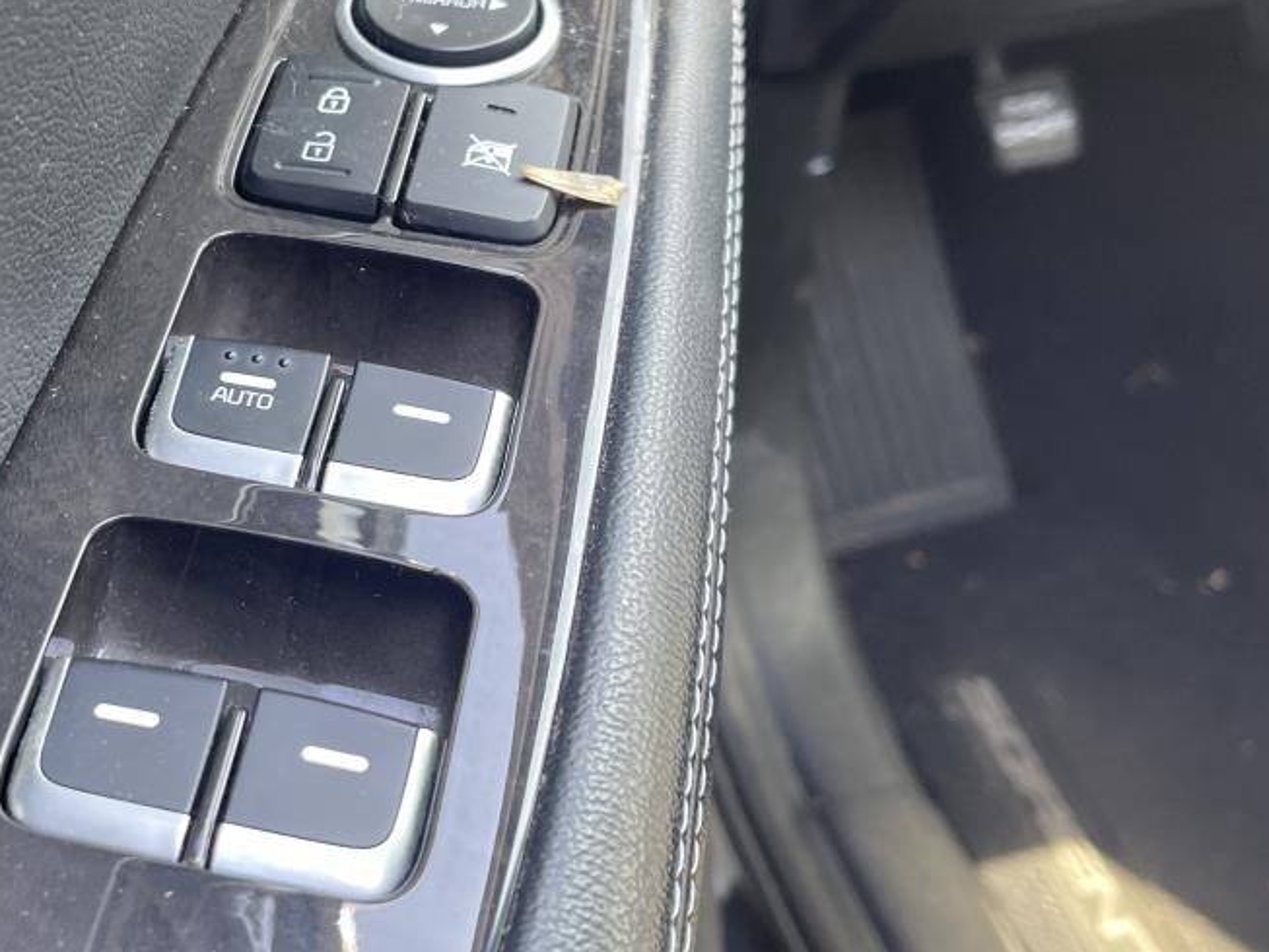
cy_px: 394
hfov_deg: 37.8
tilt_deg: -45.6
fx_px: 1797
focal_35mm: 49
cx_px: 293
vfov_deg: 29.6
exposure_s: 1/121
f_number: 1.6
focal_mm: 5.1
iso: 100
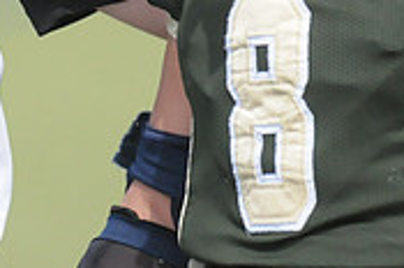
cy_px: -128
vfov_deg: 1.0
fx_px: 16108
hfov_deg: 1.4
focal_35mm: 1438
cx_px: 74
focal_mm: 290
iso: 1600
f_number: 4
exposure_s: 1/5000
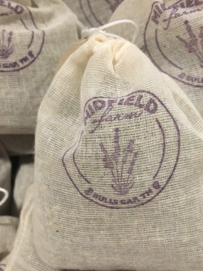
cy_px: 126
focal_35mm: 41
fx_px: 320
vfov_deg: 45.7
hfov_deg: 35.1
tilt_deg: -61.9
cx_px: 116
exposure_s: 1/24
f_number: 2.2
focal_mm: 4.15
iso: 200
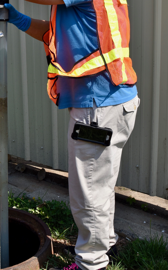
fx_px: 651
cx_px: 55
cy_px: 114
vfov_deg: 23.3
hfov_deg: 14.7
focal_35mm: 89
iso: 200
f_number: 8
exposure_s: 1/500
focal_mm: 35
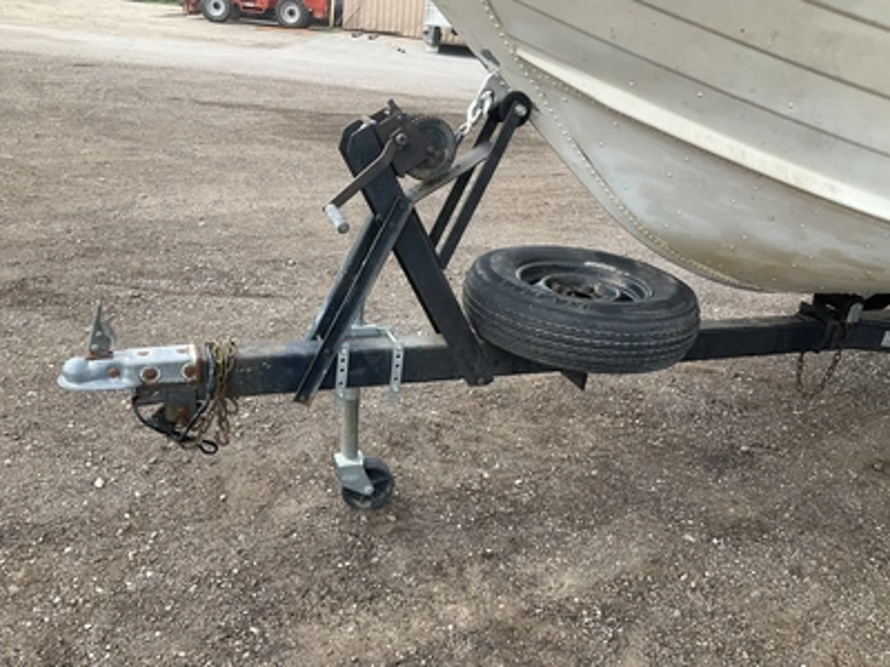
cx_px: 445
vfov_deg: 48.2
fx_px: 746
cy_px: 334
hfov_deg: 61.7
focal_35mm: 29
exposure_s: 1/509
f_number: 1.8
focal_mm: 3
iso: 25
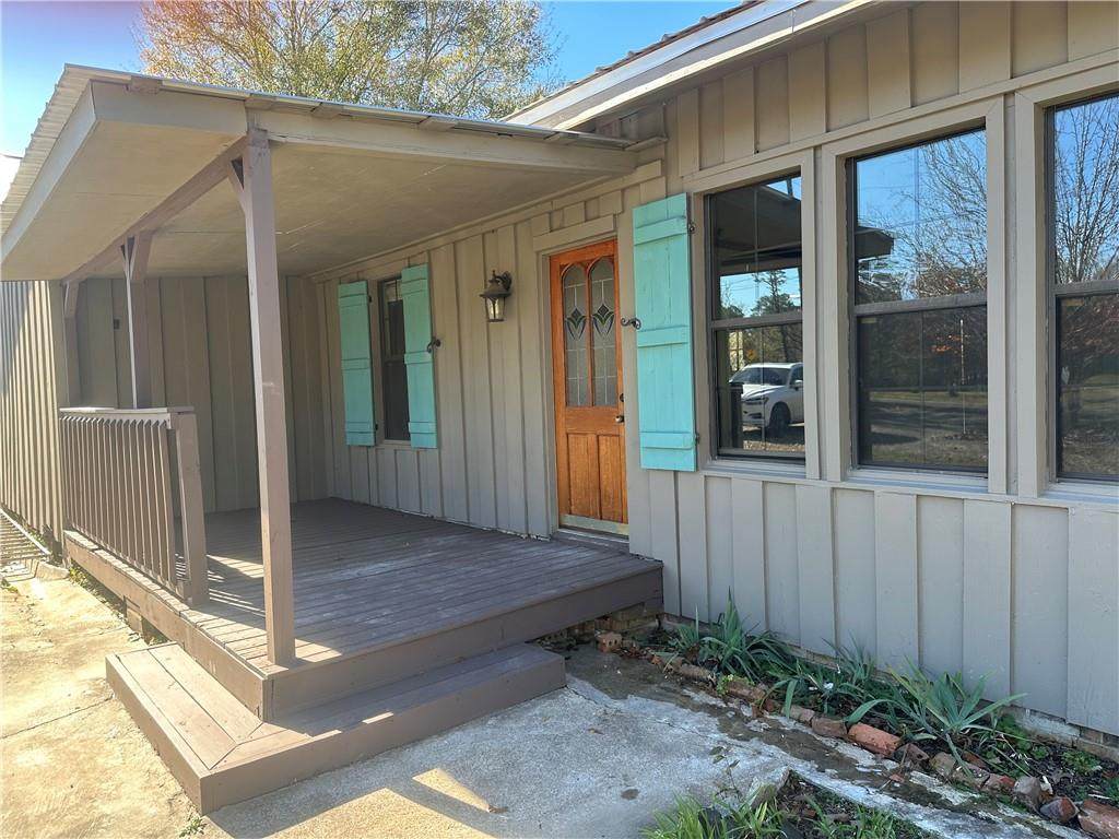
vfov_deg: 56.8
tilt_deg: -3.2
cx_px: 560
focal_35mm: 24
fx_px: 776
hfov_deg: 71.6
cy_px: 420
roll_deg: +1.2
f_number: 1.78
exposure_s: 1/469
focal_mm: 6.86
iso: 80
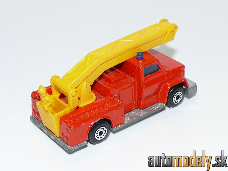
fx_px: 586
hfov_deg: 22.0
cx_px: 114
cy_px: 86
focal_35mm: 89
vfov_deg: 16.6
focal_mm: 12.6
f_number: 4
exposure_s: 1/30
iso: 100
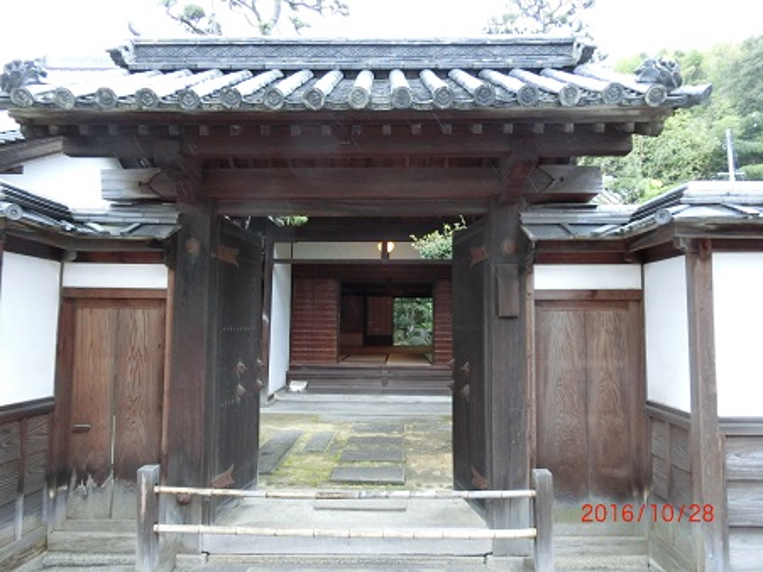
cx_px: 382
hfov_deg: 69.4
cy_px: 286
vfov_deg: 54.9
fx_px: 551
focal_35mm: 25
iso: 400
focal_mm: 4.5
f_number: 3.5
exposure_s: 1/100
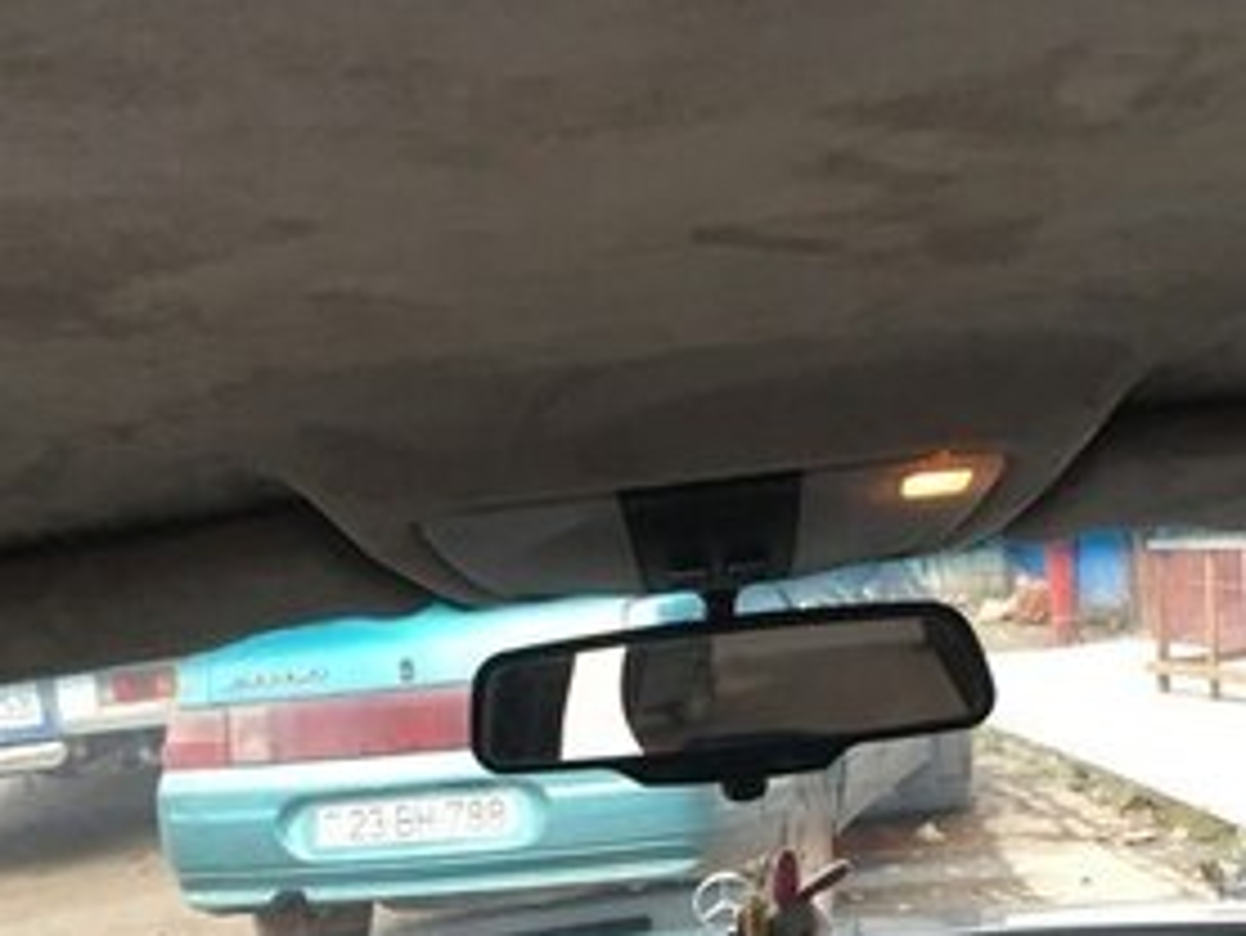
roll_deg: +5.0
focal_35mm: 69
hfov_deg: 28.1
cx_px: 657
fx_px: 2485
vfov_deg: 20.4
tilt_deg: -12.5
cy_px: 1024
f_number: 2.2
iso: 40
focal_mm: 4.15
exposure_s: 1/33
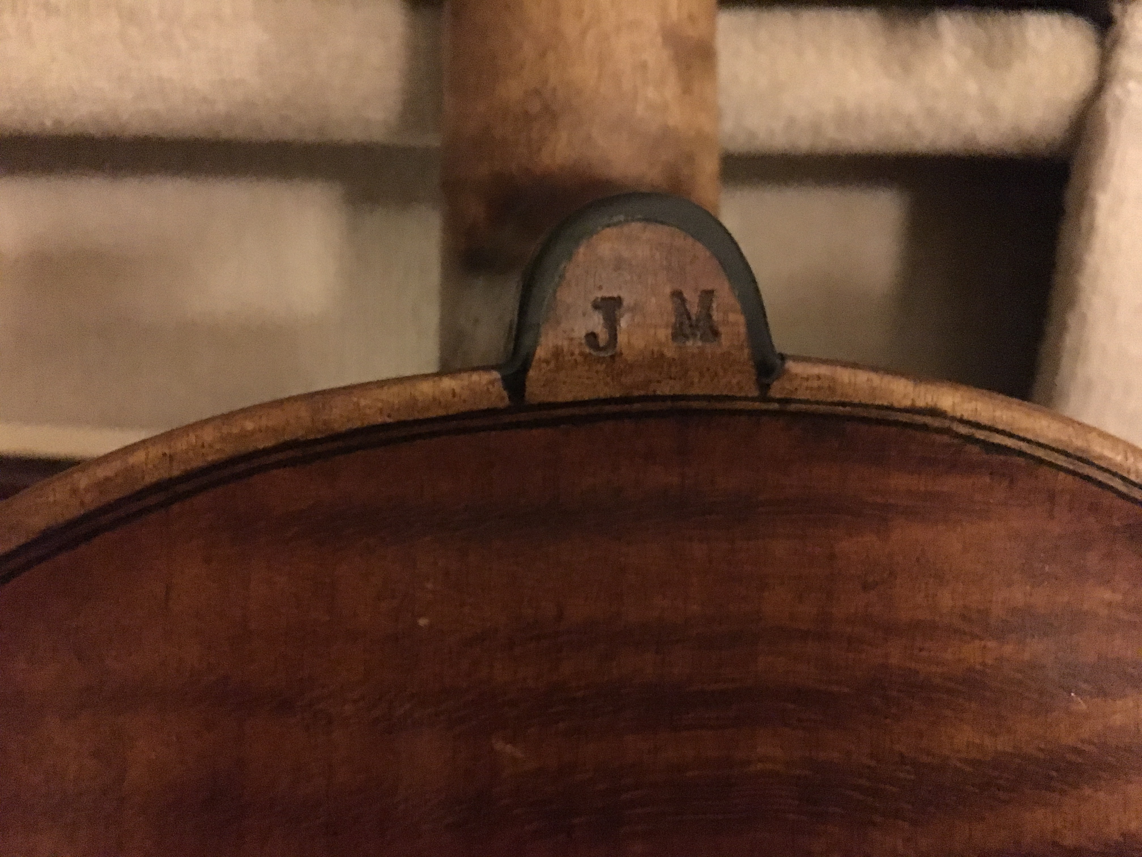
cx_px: 571
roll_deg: -2.3
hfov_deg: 61.7
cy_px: 428
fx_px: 957
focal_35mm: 29
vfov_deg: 48.2
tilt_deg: -19.6
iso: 1600
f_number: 2.2
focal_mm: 4.15
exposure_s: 1/15
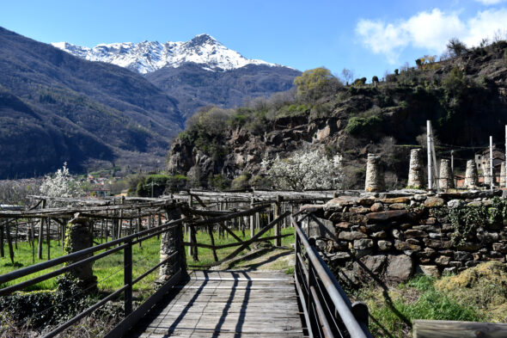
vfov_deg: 36.9
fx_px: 507
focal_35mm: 36
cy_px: 169
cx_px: 254
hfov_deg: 53.1
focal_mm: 24
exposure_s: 1/250
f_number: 8
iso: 100
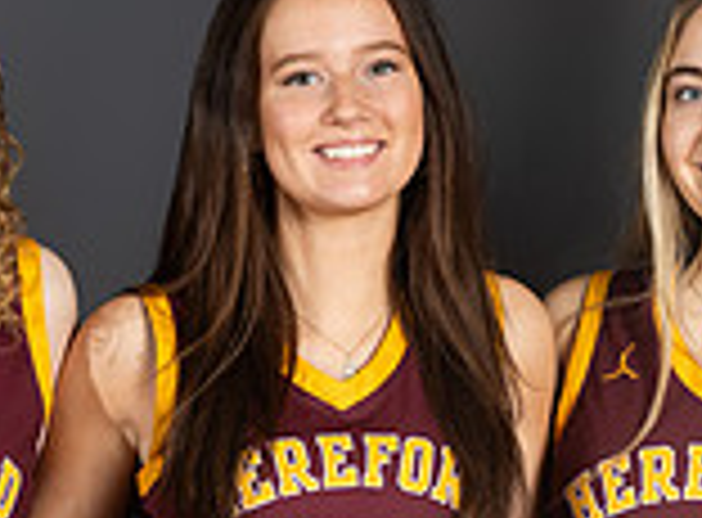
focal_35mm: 375
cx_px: 646
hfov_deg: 5.3
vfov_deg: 3.9
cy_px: 638
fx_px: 7558
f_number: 8
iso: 200
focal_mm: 77
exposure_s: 1/200
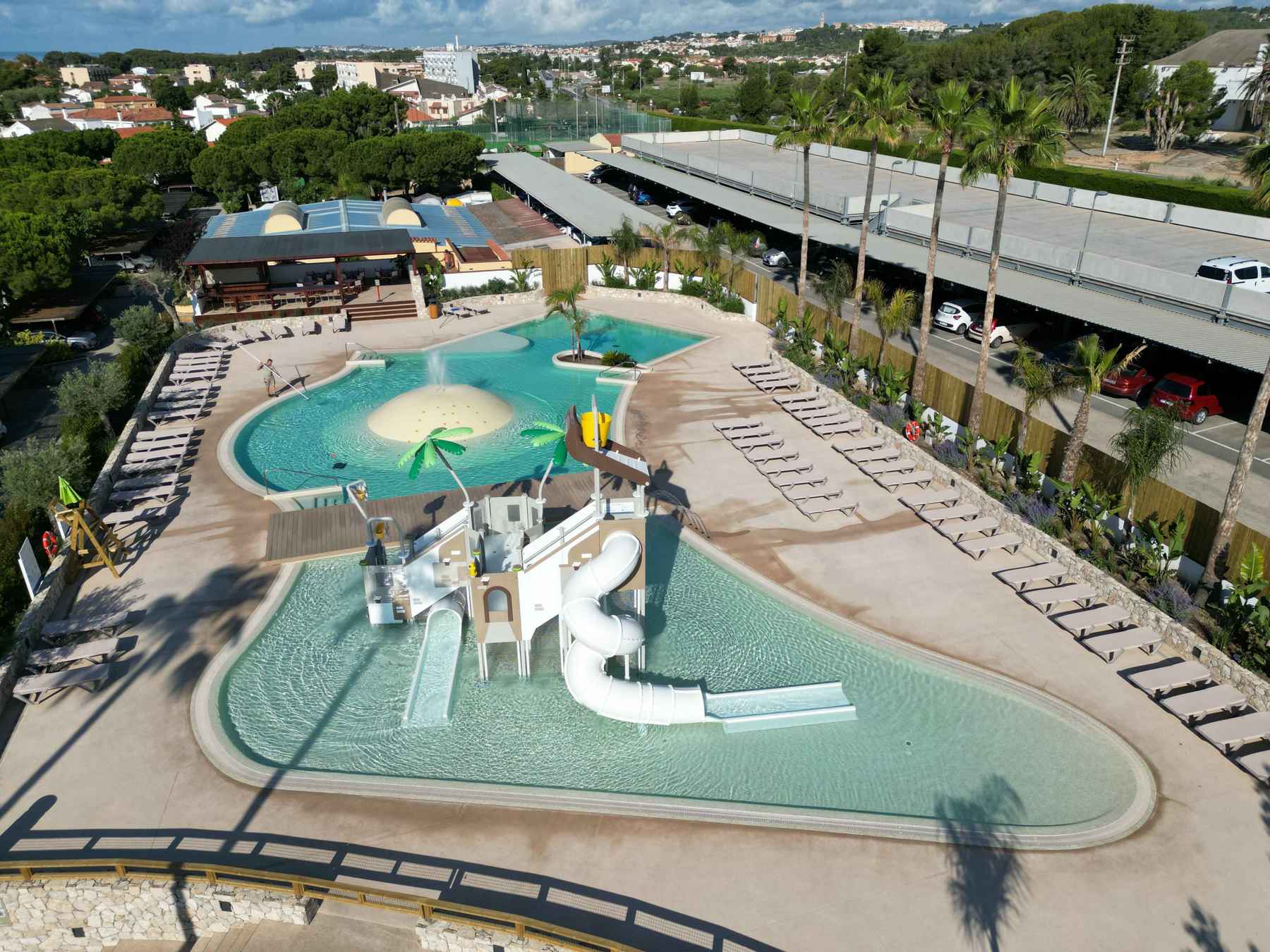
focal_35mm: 24
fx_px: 881
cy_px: 476
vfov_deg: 56.8
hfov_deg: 71.6
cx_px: 635
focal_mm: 6.72
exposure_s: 1/5000
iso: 110
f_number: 1.7
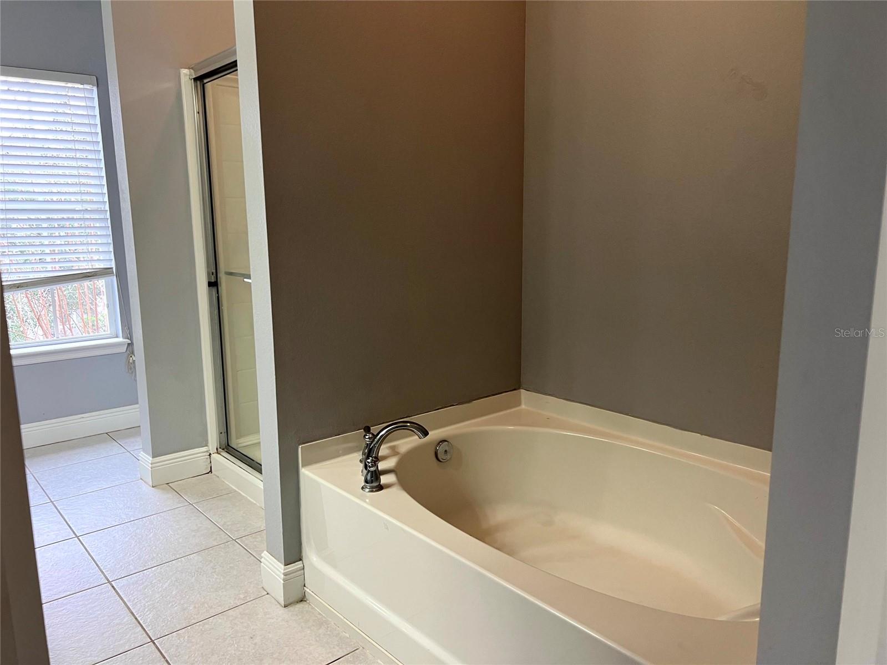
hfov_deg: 67.3
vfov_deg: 53.1
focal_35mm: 26
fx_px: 666
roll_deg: +0.8
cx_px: 444
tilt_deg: -11.0
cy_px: 332
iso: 100
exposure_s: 1/60
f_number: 1.5
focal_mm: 5.7
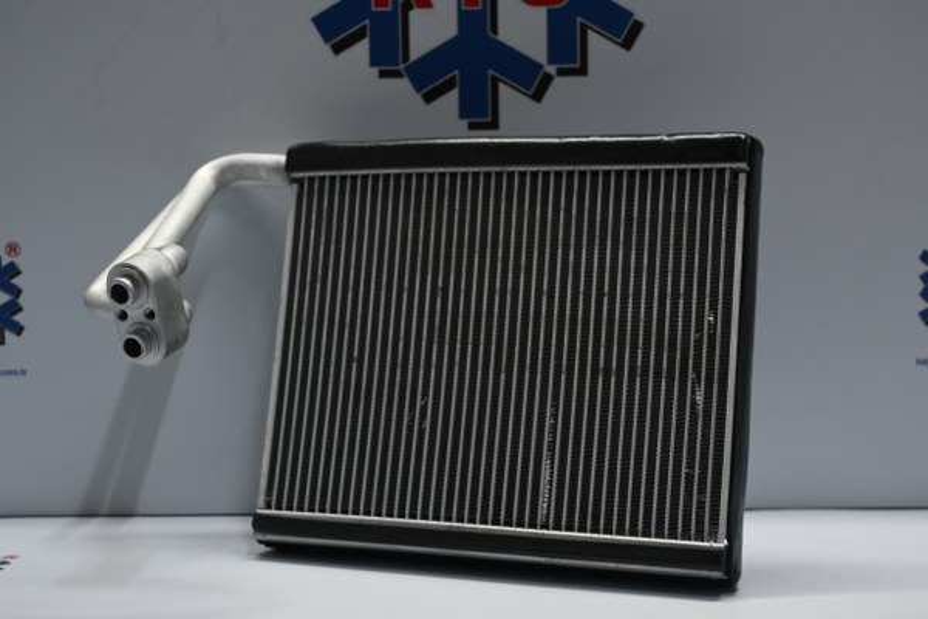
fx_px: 1469
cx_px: 464
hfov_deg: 35.1
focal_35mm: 57
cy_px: 310
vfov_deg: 23.8
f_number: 5.6
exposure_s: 1/60
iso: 720
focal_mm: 38
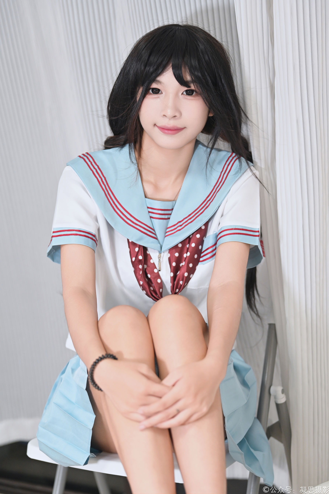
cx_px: 164
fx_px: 932
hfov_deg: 20.0
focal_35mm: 68
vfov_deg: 29.7
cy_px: 247
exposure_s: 1/100
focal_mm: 68
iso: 2000
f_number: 2.8
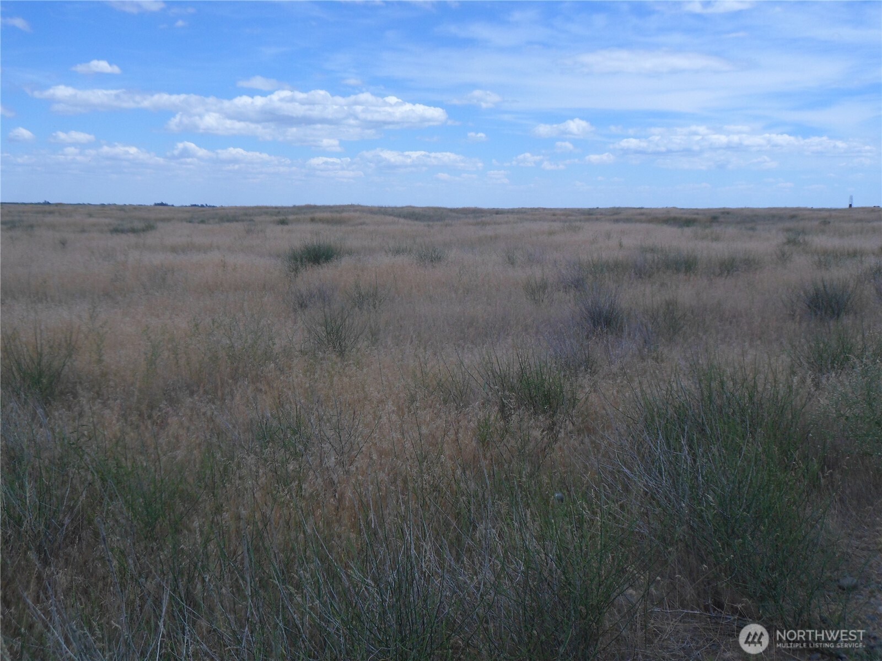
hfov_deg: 44.8
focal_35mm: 42
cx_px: 441
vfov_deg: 34.3
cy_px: 330
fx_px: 1070
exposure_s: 1/1000
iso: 80
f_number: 4
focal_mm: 6.5
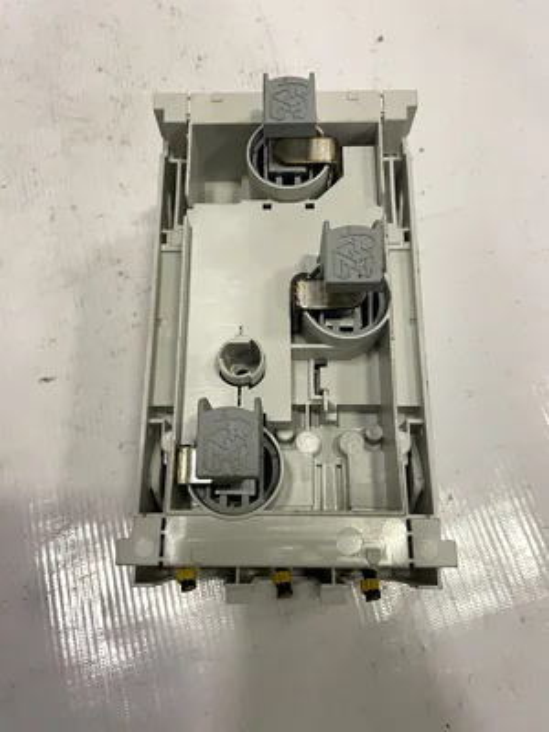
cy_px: 366
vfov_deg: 67.3
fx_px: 550
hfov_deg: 53.1
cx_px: 274
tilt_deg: -70.9
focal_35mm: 26
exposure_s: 1/60
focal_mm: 4.2
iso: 100
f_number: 1.6
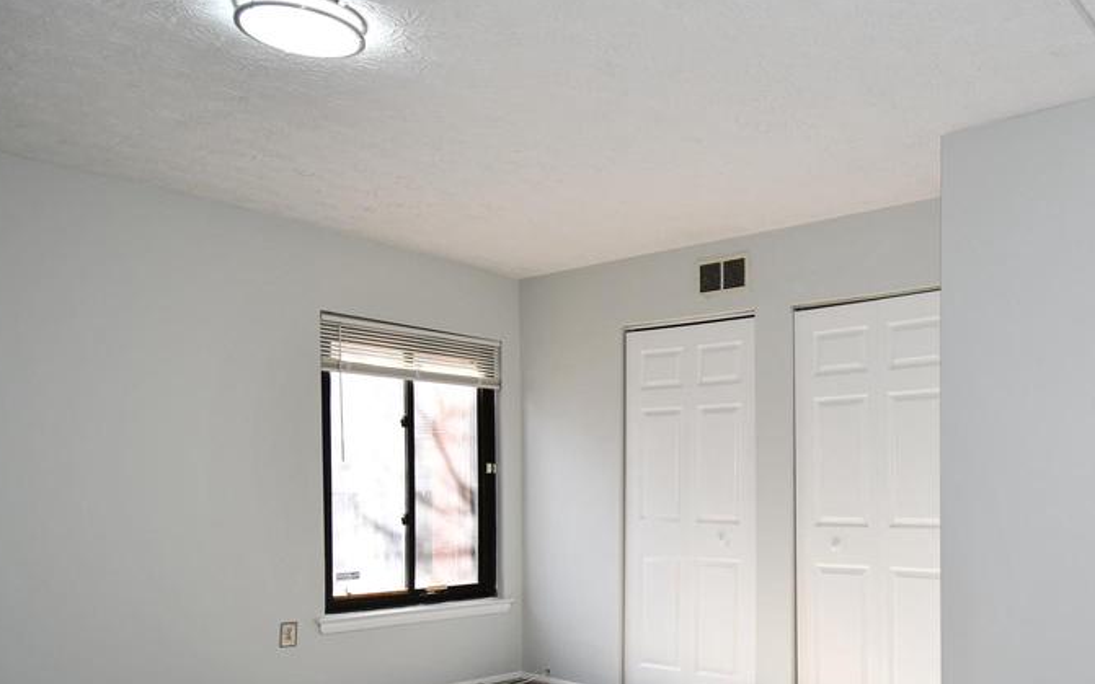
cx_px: 811
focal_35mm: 28
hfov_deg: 62.9
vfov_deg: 42.5
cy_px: 549
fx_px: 835
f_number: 5
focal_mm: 12
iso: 200
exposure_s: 1/100
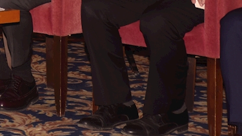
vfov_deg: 4.0
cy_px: -115
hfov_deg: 7.0
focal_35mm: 302
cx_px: -118
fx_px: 1938
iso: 200
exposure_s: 1/60
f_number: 5
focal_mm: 60
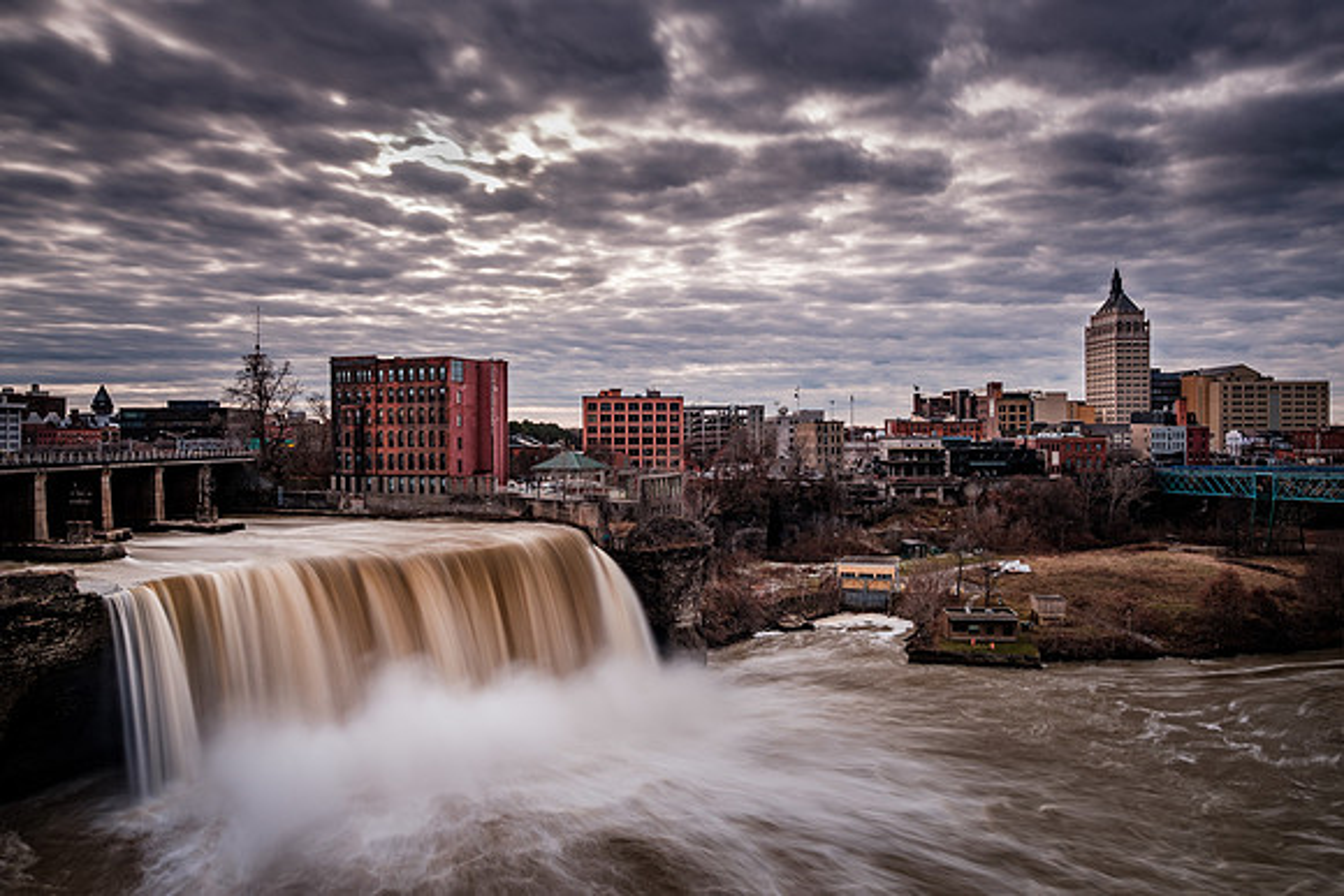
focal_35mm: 26
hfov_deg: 70.0
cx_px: 676
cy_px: 448
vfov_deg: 50.1
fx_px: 959
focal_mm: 16.6
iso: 160
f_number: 8
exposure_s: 2.6
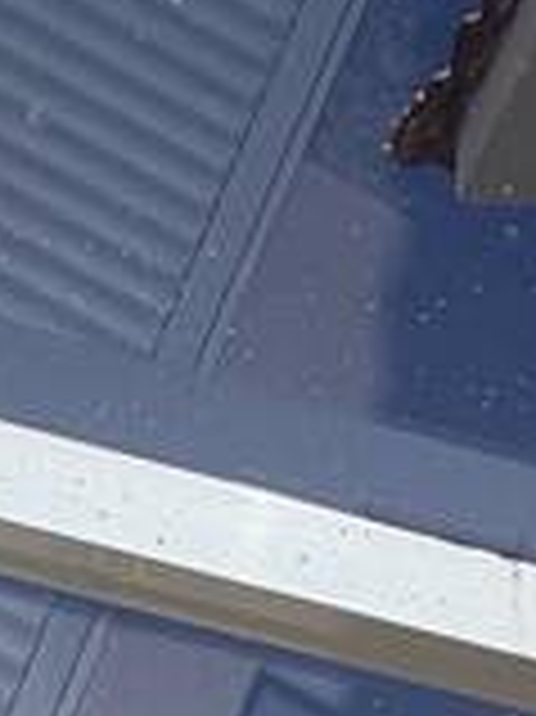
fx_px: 1964
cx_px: -72
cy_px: 1968
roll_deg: +1.3
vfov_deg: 12.5
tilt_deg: -5.6
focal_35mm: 95
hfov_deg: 15.1
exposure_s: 1/1464
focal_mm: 2.22
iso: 20
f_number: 2.2
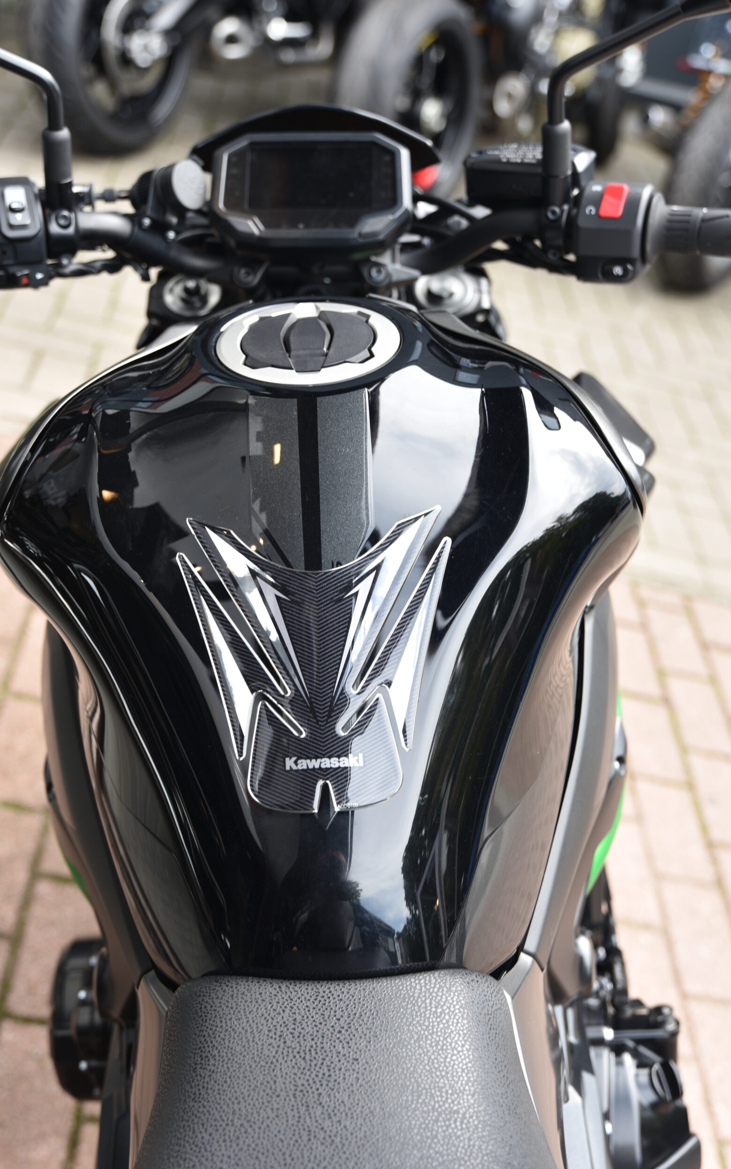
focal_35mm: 47
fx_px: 1498
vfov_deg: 42.6
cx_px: 333
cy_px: 593
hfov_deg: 27.4
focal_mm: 45
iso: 100
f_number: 4
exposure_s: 1/60
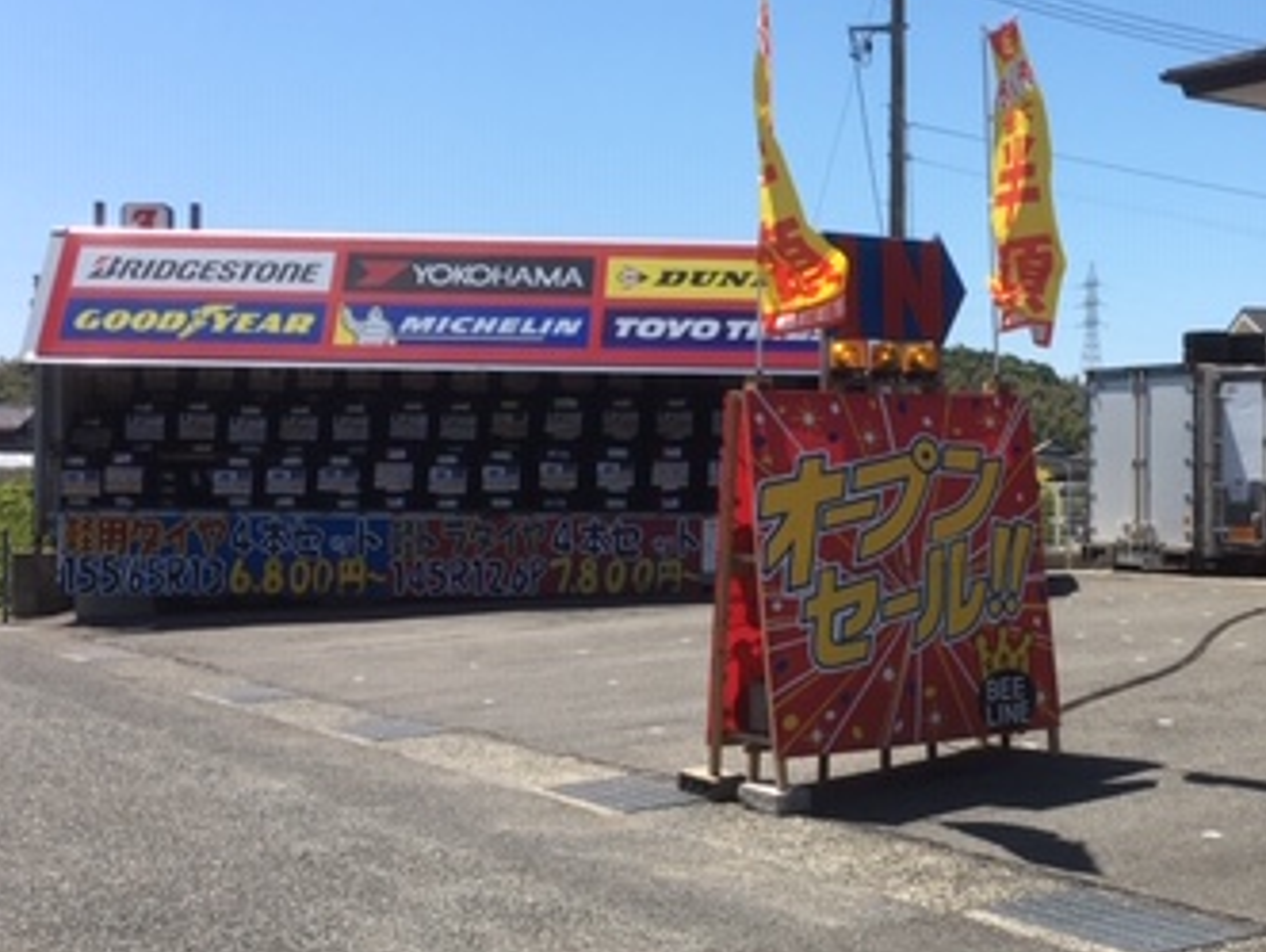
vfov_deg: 26.2
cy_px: 482
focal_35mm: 56
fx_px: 2050
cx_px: 991
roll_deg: -1.2
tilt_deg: +0.4
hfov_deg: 33.4
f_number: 2.2
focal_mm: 4.15
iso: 25
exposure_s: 1/1672
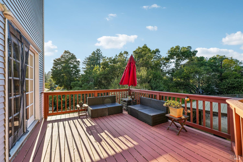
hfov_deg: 104.3
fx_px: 94
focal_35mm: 14
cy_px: 81
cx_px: 122
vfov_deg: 81.2
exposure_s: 1/125
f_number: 8
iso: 500
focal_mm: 14
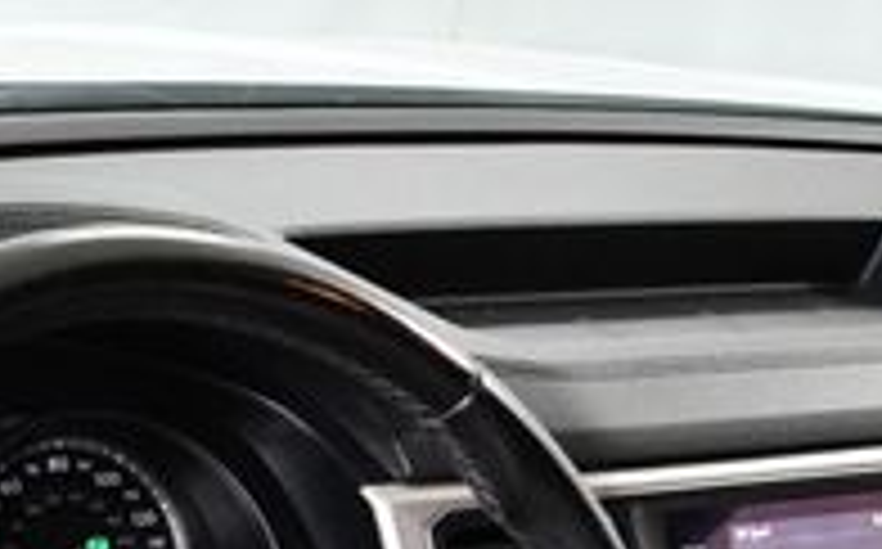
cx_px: 356
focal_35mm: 120
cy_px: 774
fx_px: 2881
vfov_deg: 10.6
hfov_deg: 17.4
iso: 2200
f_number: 3.5
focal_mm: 18
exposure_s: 1/125
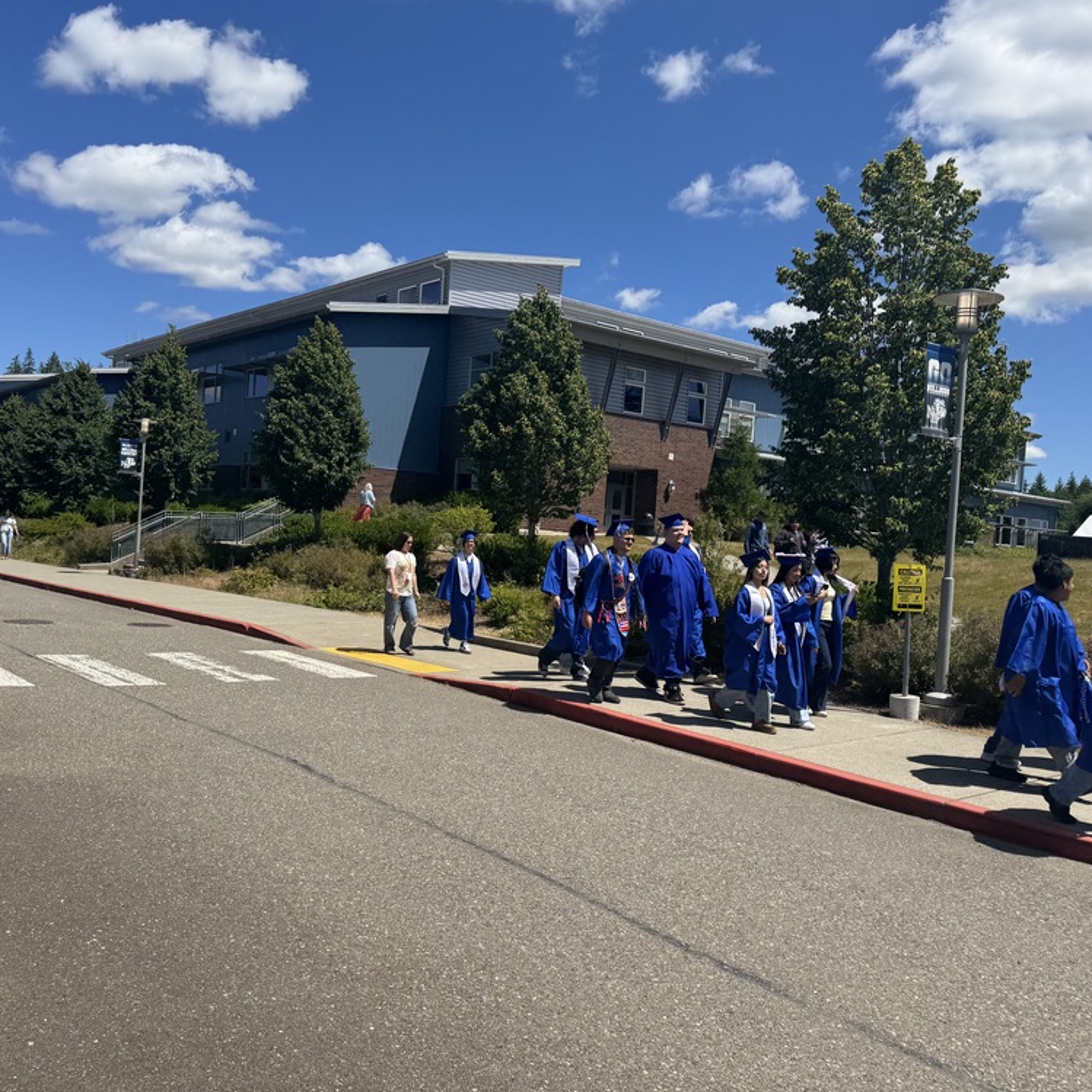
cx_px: 484
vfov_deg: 55.6
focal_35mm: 29
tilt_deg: +0.2
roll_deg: -3.6
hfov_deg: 55.5
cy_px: 535
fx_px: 1035
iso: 80
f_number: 1.78
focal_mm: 6.76
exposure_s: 1/5348
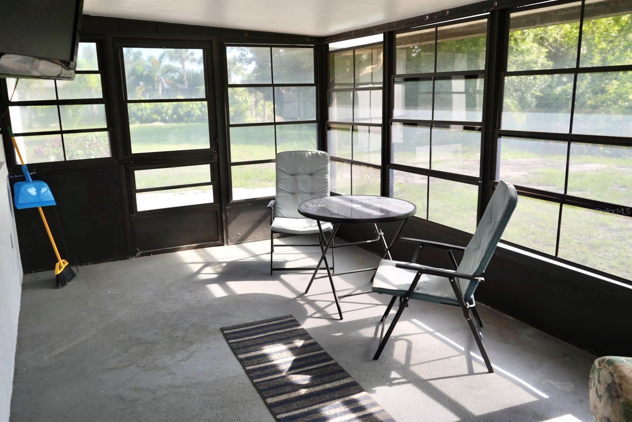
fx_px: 509
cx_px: 316
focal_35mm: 29
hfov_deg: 63.6
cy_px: 211
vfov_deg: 45.0
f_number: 4
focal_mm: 29
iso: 160
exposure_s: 1/60
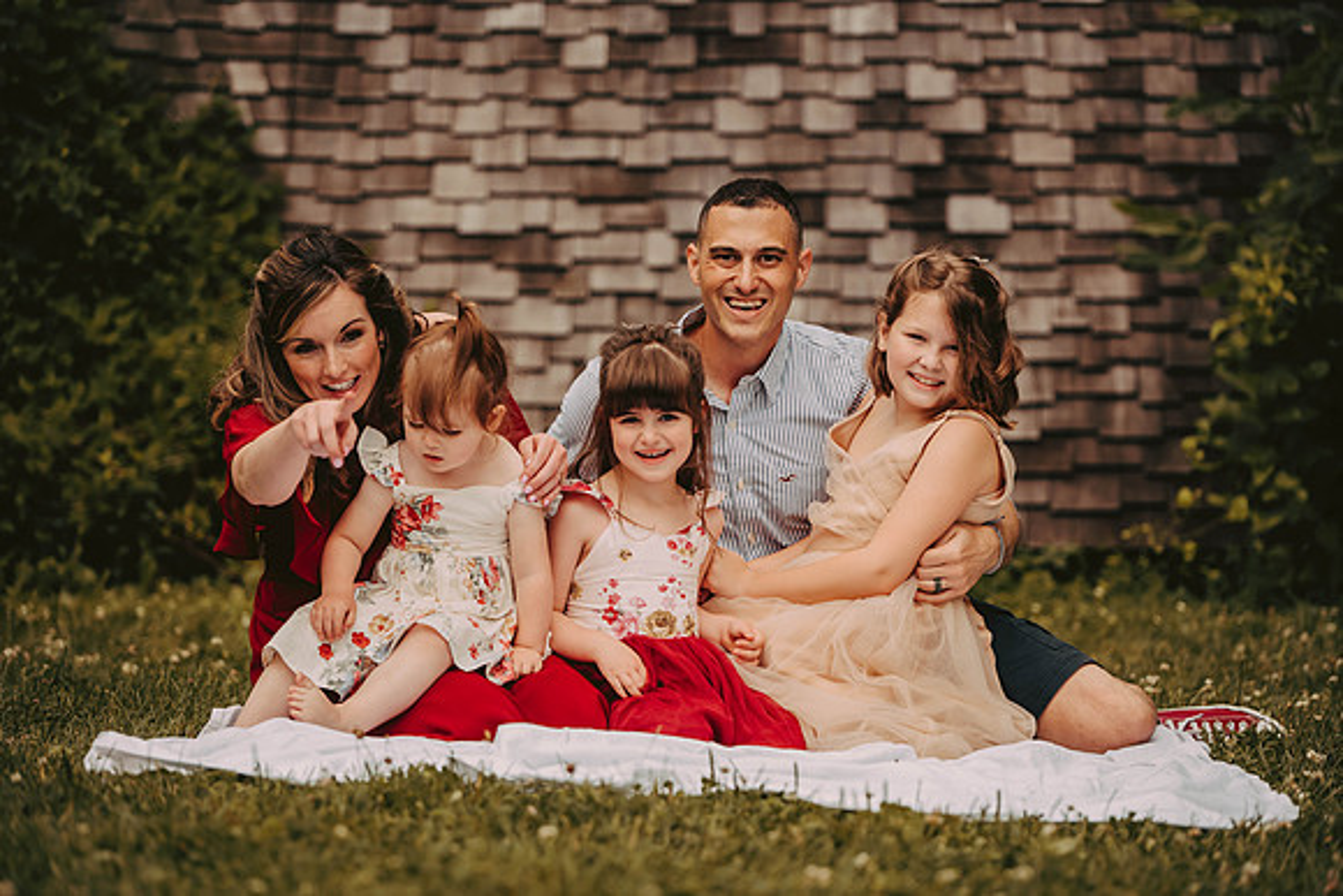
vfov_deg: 11.4
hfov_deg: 17.1
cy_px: 448
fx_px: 4478
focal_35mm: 120
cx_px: 672
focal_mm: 120
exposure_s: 1/4000
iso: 640
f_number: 2.8
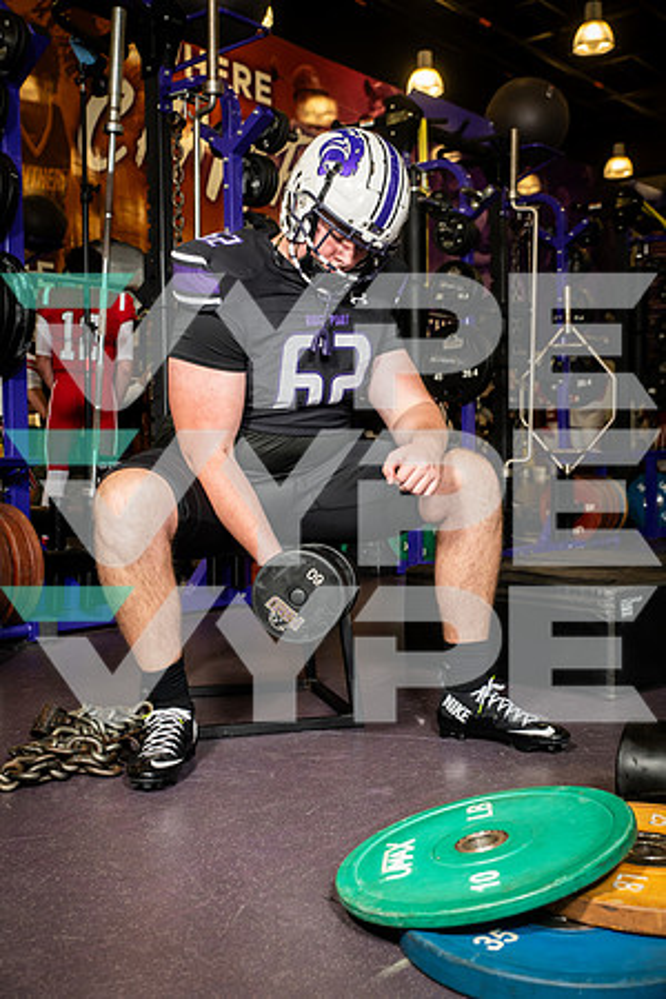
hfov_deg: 31.9
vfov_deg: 46.4
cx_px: 333
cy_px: 500
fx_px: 1165
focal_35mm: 42
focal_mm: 42
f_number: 5.6
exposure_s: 1/250
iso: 500
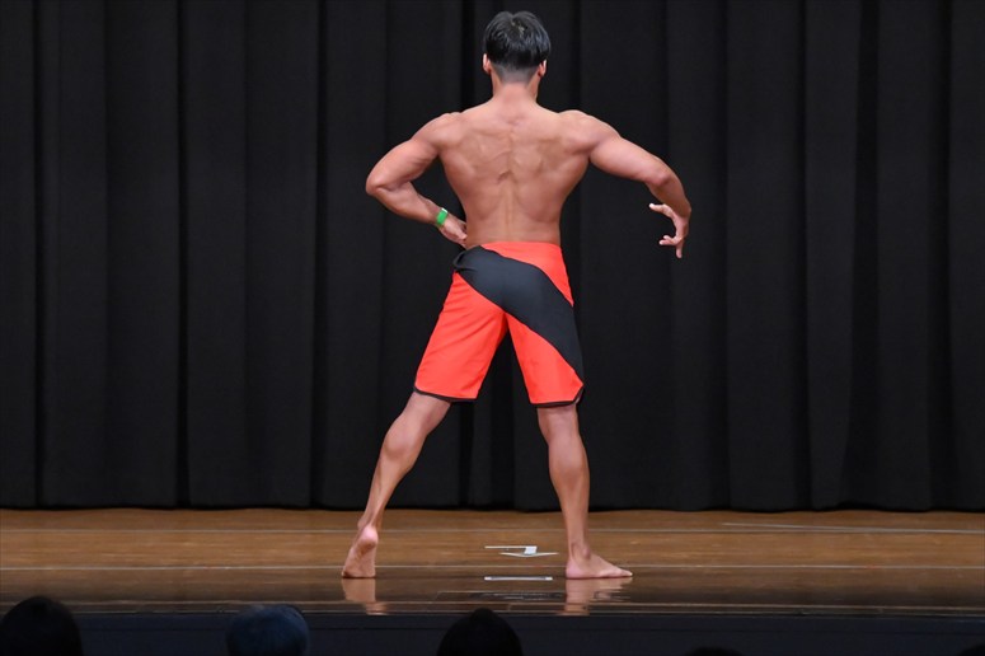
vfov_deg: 6.1
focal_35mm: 225
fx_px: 6153
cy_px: 328
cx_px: 492
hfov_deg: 9.2
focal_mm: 150
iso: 8000
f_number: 5.6
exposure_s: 1/400
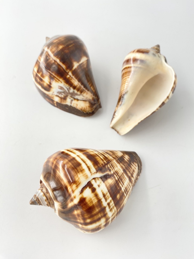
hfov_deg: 53.1
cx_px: 97
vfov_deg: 67.3
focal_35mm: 26
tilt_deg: -62.1
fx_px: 194
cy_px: 130
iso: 32
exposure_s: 1/143
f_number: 1.8
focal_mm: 4.25
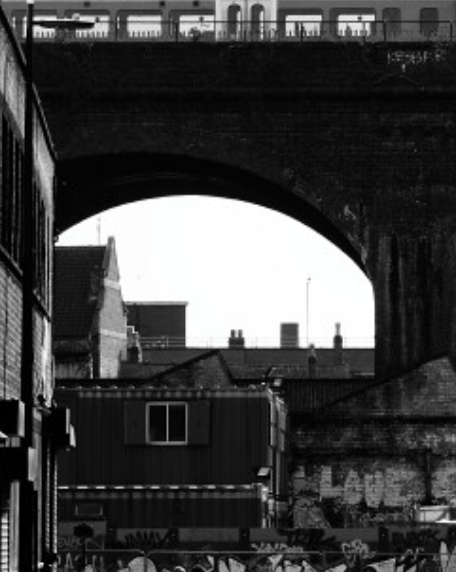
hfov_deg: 3.4
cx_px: 405
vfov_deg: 4.2
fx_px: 7721
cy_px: 234
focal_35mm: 457
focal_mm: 98
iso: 320
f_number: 8
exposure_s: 1/500
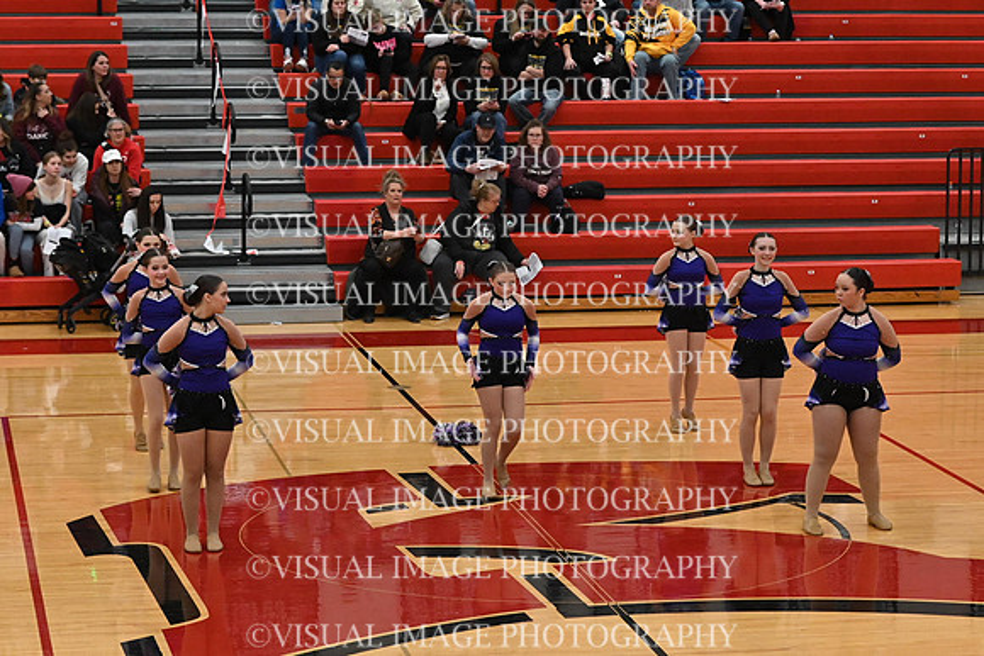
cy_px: 328
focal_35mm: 105
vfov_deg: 13.0
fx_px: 2871
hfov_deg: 19.5
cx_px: 492
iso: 6400
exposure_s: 1/400
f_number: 4
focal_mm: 70
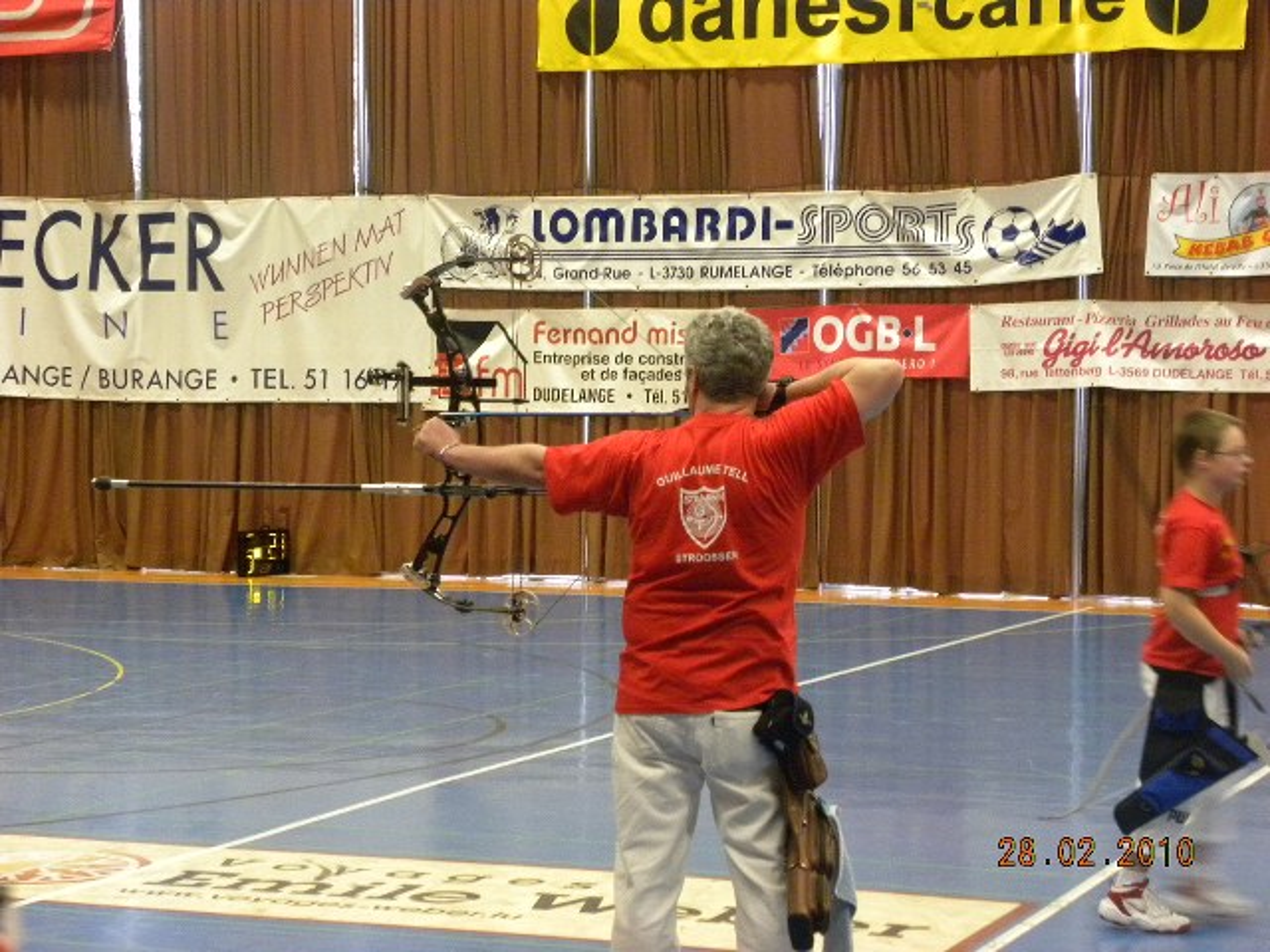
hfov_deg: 23.0
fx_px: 3119
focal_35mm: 85
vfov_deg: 17.4
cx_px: 635
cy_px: 476
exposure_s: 1/25
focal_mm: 15.1
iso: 400
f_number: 4
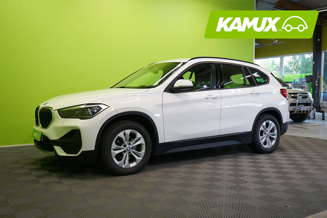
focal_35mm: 34
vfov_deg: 38.9
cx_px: 164
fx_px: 309
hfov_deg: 55.8
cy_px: 109
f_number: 5.6
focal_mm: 34
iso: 400
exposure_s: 1/30
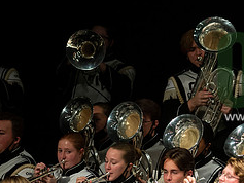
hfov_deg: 2.8
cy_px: 80
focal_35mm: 706
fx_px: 4979
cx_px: 295
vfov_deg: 2.1
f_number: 2.8
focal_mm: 300
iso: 3200
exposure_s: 1/500
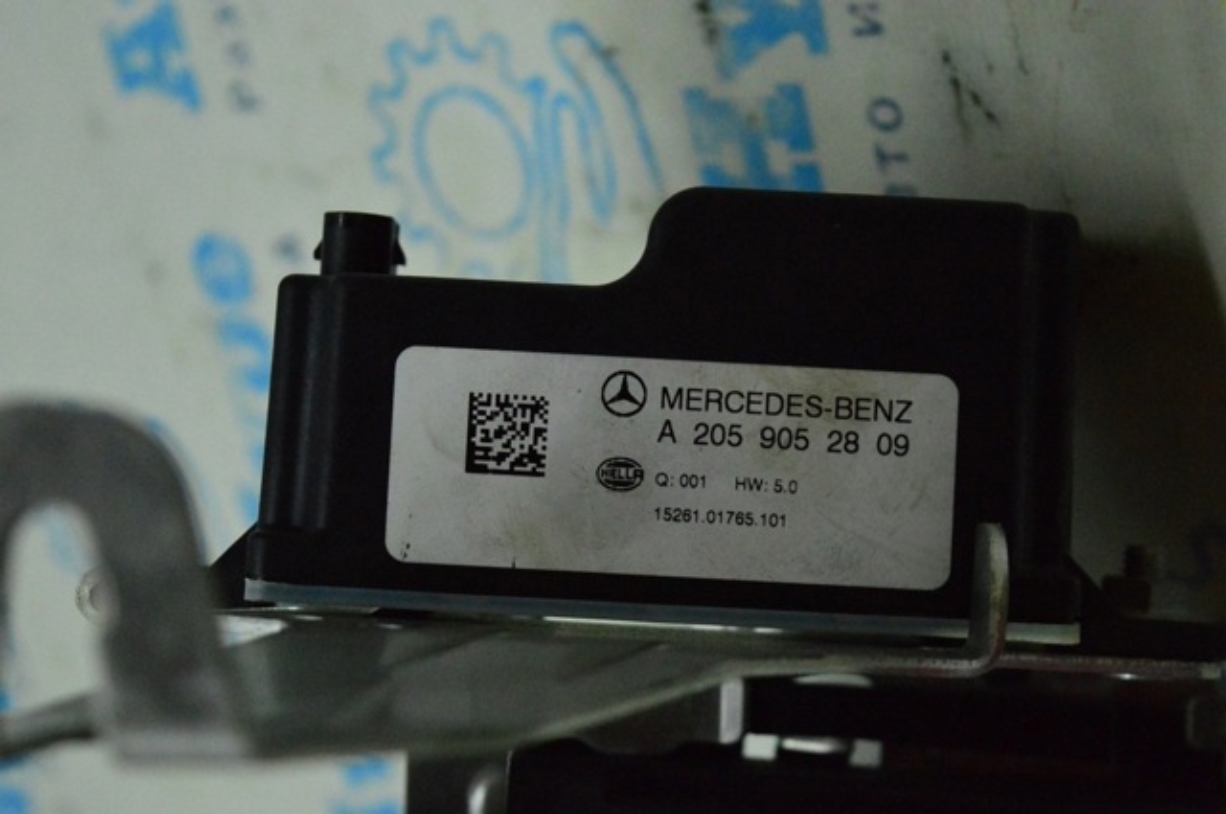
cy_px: 407
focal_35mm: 75
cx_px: 613
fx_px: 2551
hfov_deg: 27.0
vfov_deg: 18.1
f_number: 5.6
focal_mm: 50
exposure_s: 1/1000
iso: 6400
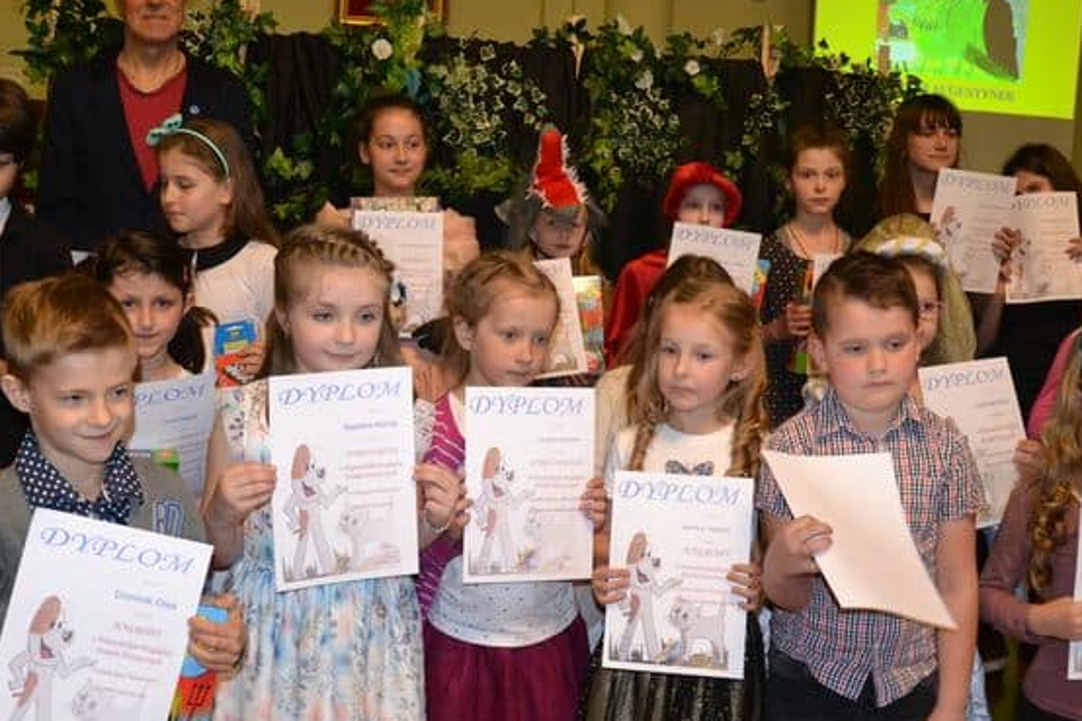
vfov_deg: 34.2
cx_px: 494
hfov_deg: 49.5
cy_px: 343
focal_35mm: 39
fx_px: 1172
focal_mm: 18
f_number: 3.5
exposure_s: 1/60
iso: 1250
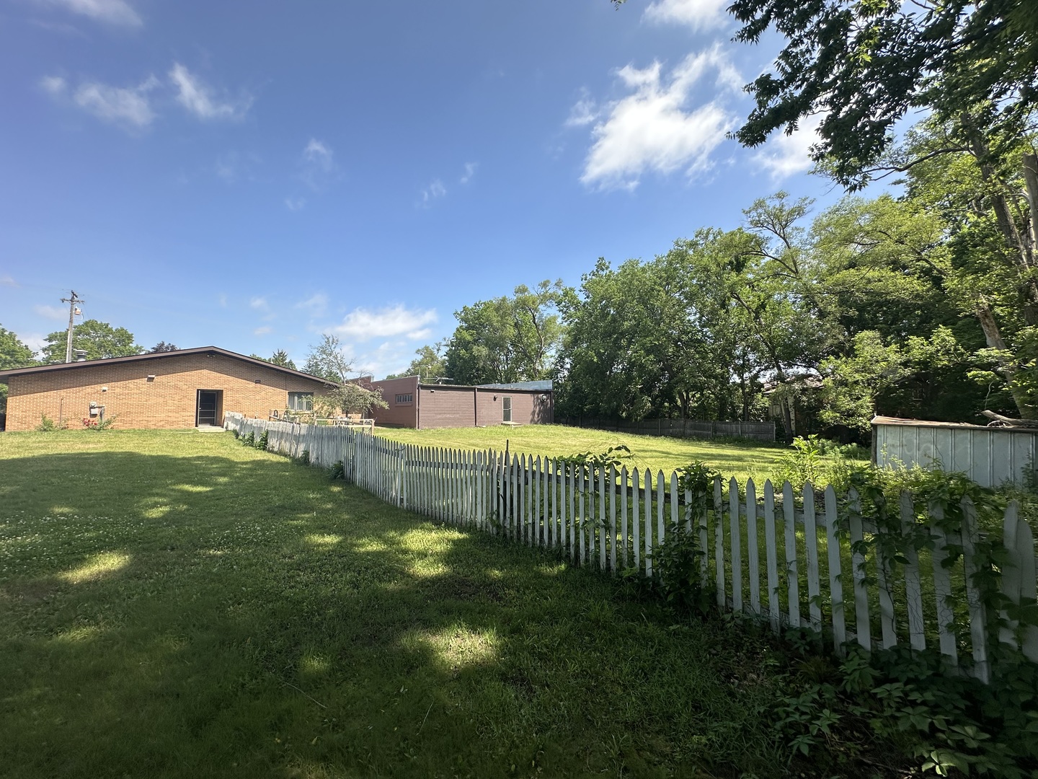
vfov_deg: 85.7
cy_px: 390
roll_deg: -0.1
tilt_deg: +3.3
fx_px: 420
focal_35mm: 14
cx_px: 519
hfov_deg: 102.1
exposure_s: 1/1043
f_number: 2.2
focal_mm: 2.22
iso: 40
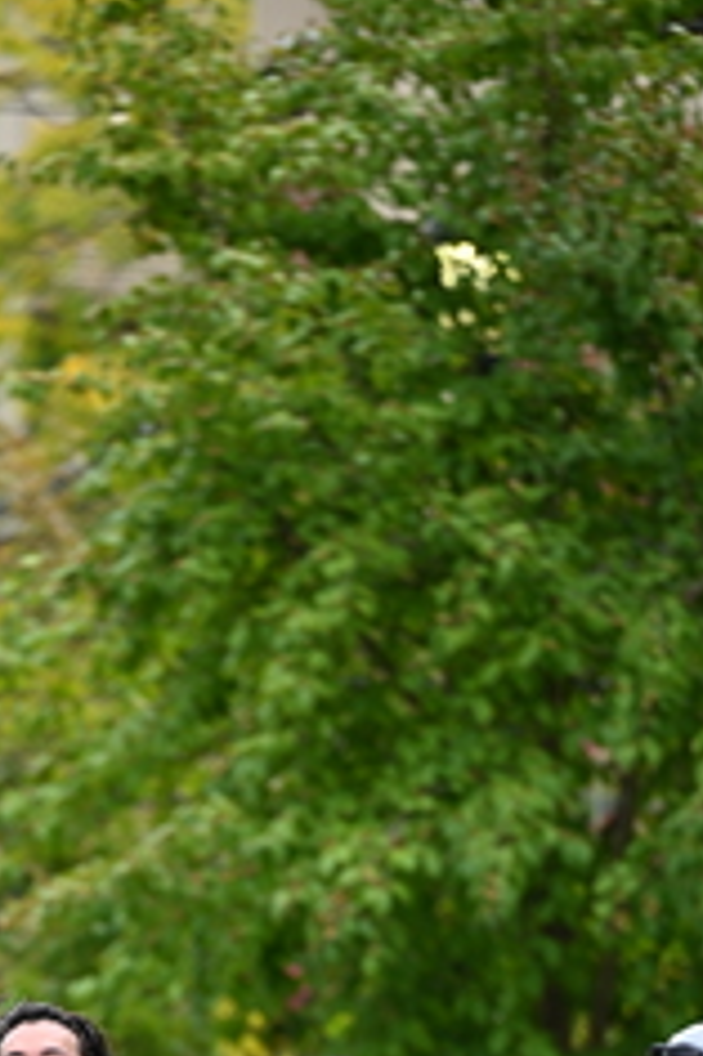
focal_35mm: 467
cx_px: 208
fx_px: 13698
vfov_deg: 4.4
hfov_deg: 2.9
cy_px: 1208
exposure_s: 1/2500
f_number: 2.8
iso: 640
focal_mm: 200
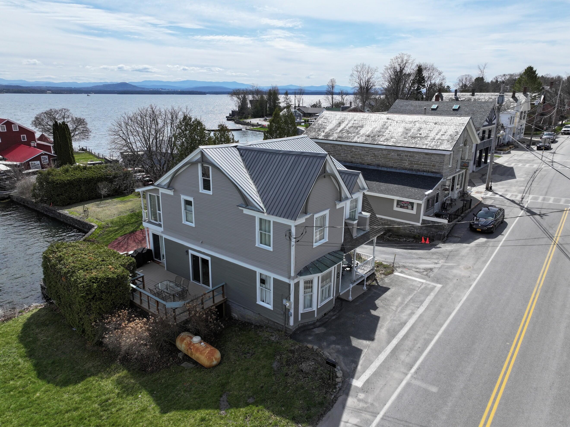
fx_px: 395
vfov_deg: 56.8
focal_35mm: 24
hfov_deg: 71.6
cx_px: 285
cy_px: 214
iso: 160
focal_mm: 12.29
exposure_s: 1/3200
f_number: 2.8
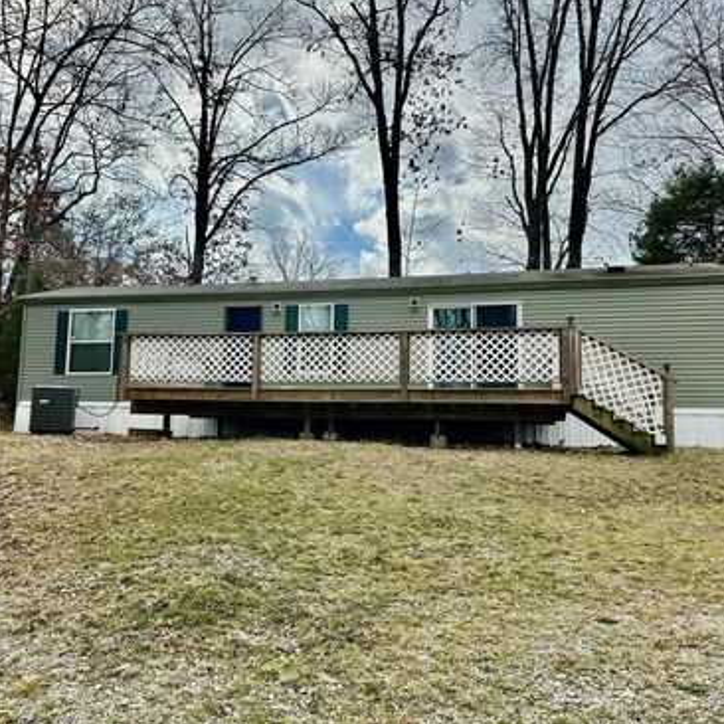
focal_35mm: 29
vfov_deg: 55.6
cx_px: 317
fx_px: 686
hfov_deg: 55.5
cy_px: 359
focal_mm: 6.86
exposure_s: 1/5848
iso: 80
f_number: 1.78
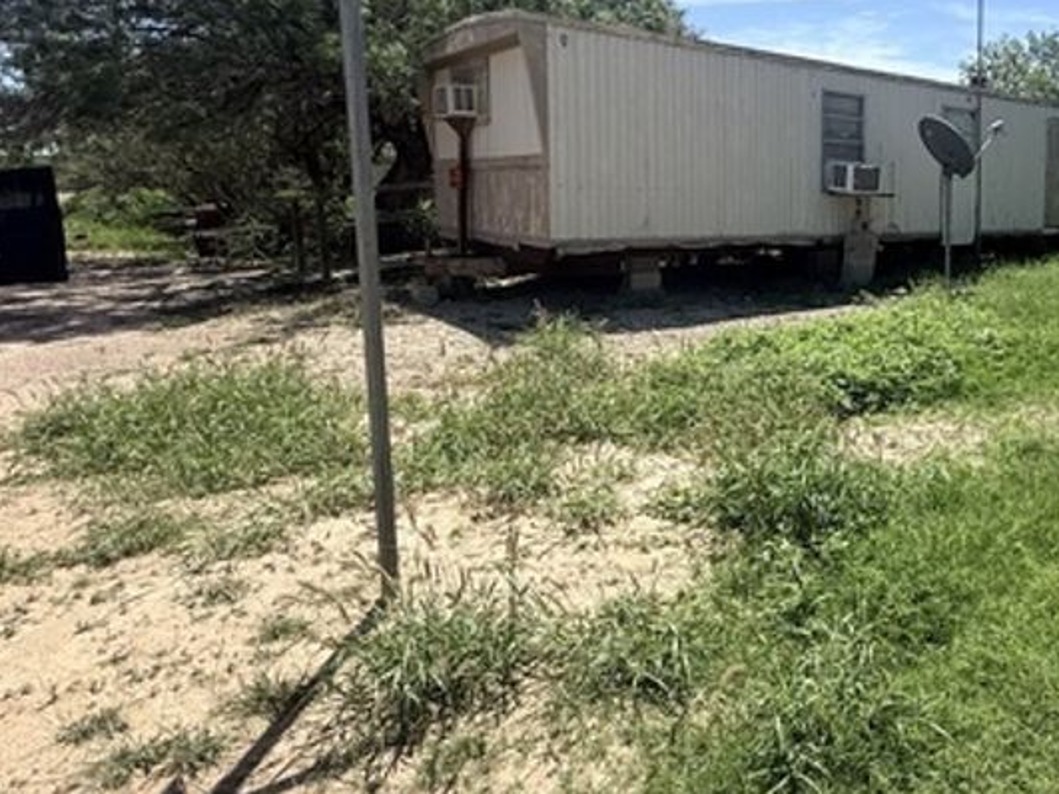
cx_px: 856
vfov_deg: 50.7
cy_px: 285
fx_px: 826
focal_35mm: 27
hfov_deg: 59.9
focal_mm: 2.22
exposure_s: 1/1534
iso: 50
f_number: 2.2
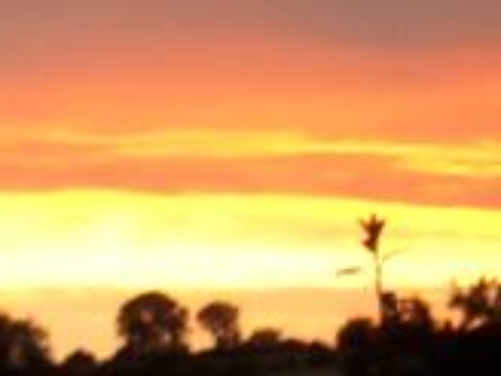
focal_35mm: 380
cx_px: -49
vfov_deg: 3.9
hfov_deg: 5.2
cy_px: -142
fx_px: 5500
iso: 640
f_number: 6.3
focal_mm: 22.5
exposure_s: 1/45
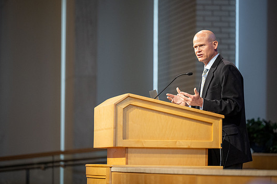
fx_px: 1684
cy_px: 90
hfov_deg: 9.4
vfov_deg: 6.3
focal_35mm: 219
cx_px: 146
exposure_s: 1/400
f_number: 2.8
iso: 1600
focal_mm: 200
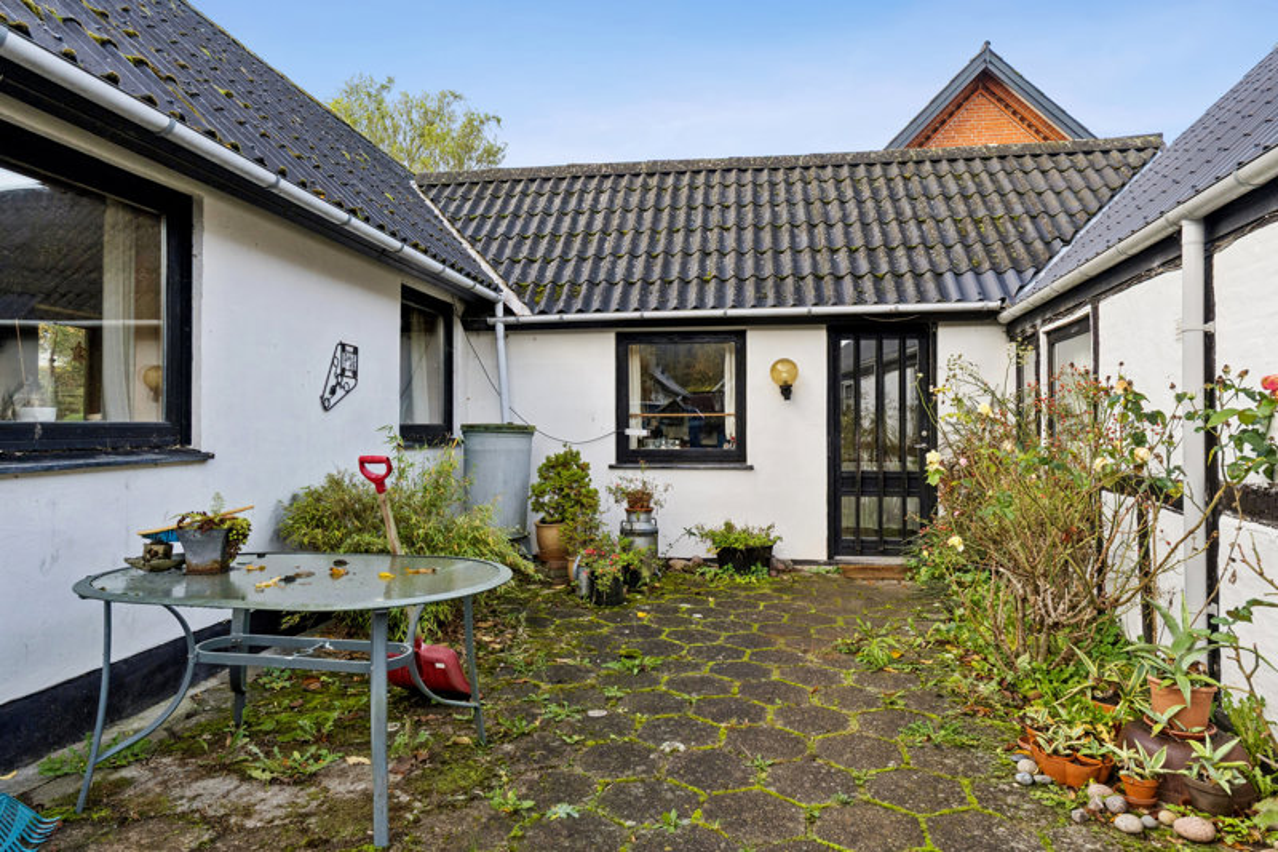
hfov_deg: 75.5
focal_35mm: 23
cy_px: 426
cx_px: 639
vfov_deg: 54.6
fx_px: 825
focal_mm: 15.5
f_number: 8
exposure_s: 1/125
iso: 200
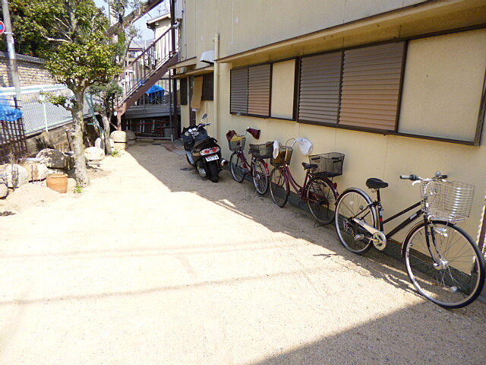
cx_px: 243
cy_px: 182
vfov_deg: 56.8
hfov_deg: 71.6
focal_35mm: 24
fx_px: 337
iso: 100
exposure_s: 1/640
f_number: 2.5
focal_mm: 4.3
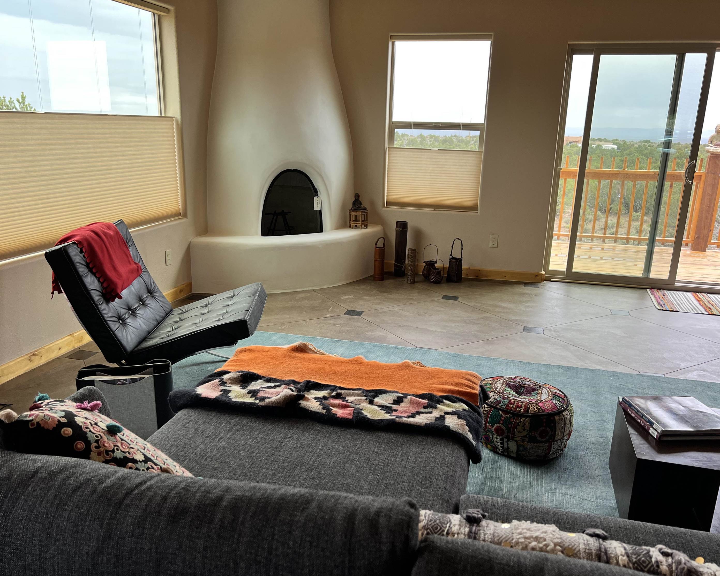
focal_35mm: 28
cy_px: 296
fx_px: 597
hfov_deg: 62.2
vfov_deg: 51.5
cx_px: 372
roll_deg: -2.2
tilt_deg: -16.9
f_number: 1.5
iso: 100
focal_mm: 5.7
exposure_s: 1/121
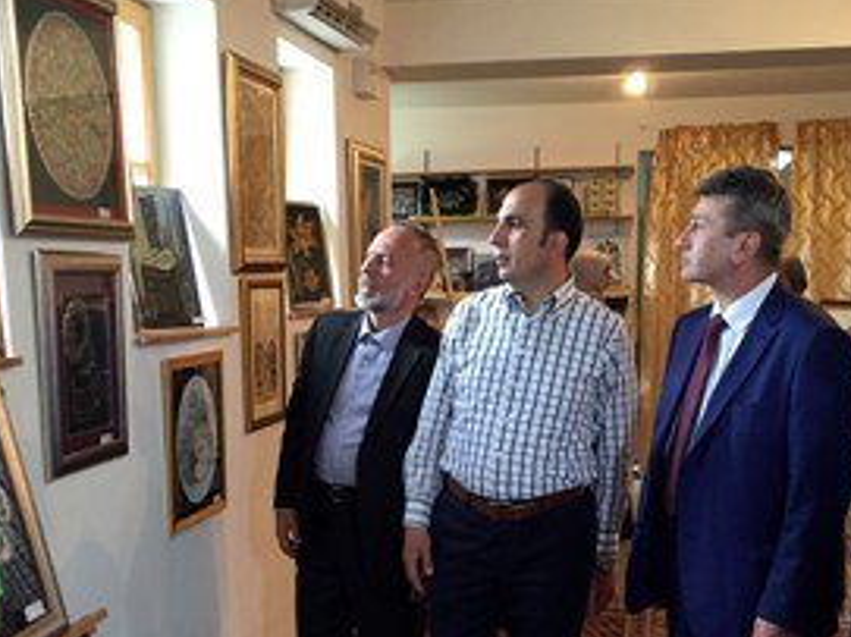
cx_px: 411
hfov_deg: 39.7
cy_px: 461
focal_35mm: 48
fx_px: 1180
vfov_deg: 29.9
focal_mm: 4.15
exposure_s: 1/33
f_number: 2.2
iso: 160
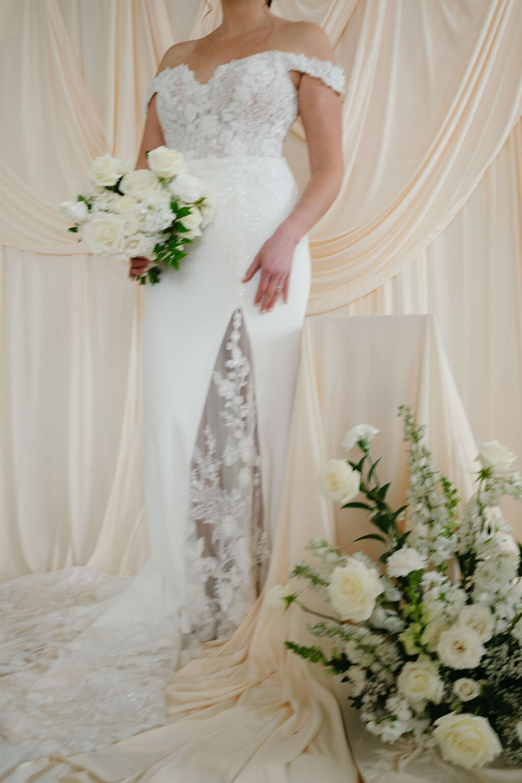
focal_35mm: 35
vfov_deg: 54.4
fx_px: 761
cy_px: 392
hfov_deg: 37.9
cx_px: 261
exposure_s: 1/30
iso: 640
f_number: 7.1
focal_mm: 35
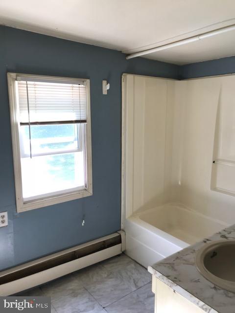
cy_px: 156
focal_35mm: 28
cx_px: 118
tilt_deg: -9.8
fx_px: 253
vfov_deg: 63.4
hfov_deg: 49.7
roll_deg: +0.6
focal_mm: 3.99
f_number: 1.8
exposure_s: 1/60
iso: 25
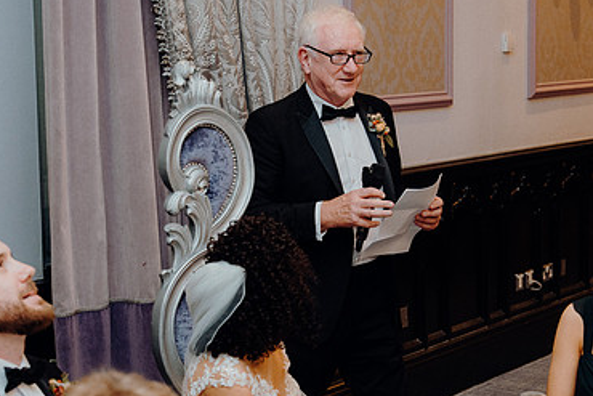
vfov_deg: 16.5
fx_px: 1368
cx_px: 264
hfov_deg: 24.5
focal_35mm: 83
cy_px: 236
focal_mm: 53
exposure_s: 1/160
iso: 2500
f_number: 4
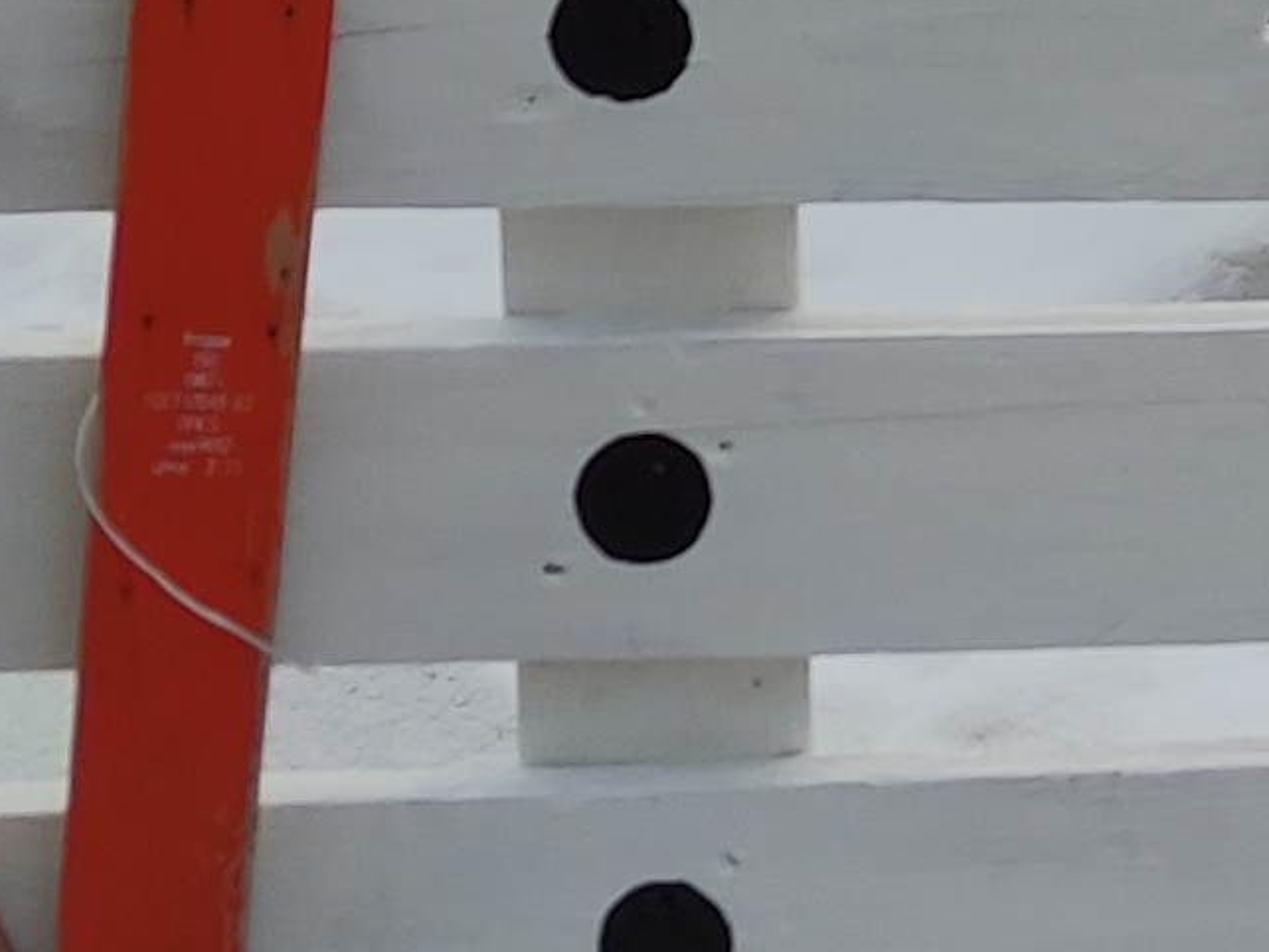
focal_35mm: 180
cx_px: 1603
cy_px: -660
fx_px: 6601
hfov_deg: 10.8
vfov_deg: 8.0
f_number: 1.89
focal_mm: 5.43
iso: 100
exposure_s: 1/1866
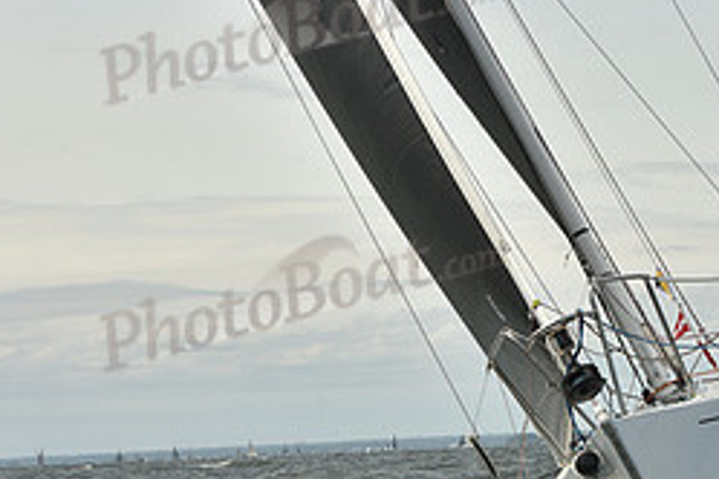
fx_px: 3255
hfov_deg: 12.5
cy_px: 405
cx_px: 658
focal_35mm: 163
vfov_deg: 8.4
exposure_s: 1/800
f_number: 9
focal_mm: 70
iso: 250
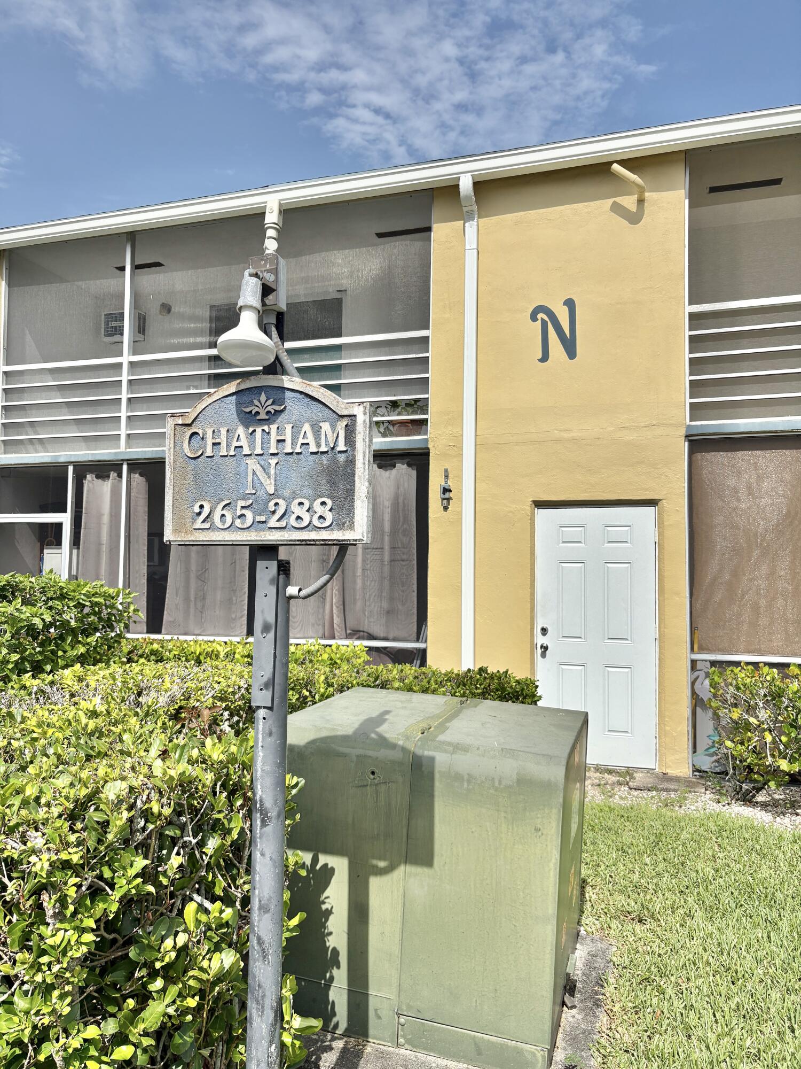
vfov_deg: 67.3
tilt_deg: +3.9
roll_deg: -1.2
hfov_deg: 53.1
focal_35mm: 26
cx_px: 400
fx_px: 802
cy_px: 534
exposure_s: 1/6993
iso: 50
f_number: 1.6
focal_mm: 5.96
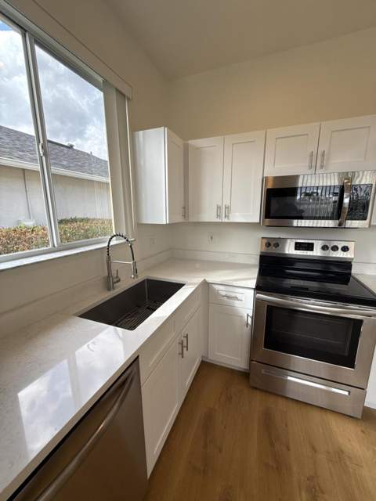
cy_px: 250
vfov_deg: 102.1
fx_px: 203
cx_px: 188
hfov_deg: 85.7
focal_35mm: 14
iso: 50
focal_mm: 2.22
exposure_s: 1/304
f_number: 2.2
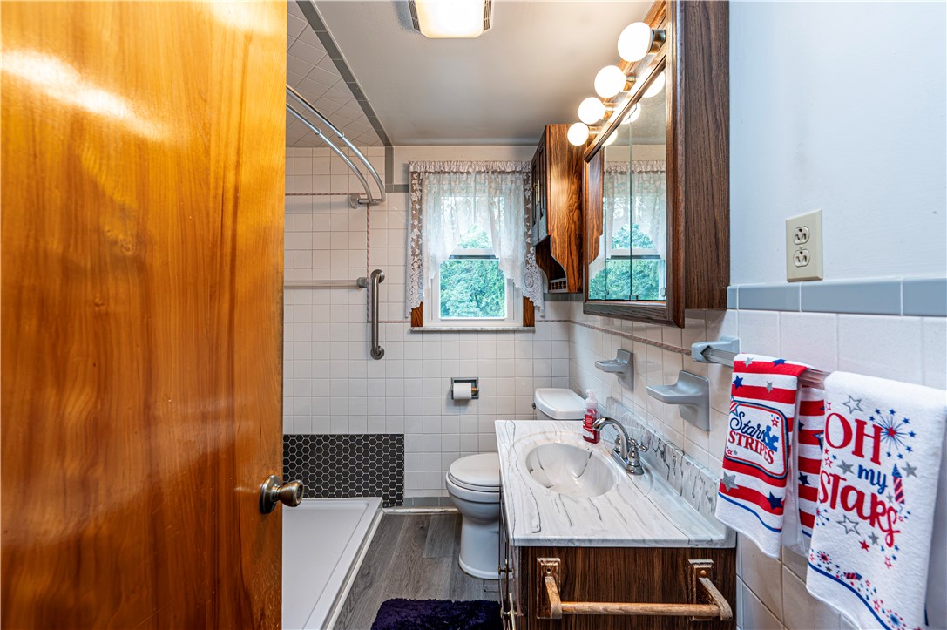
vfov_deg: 81.1
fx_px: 368
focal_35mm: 14
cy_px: 315
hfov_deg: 104.3
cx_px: 474
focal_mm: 14
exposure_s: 1/60
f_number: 8
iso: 1600
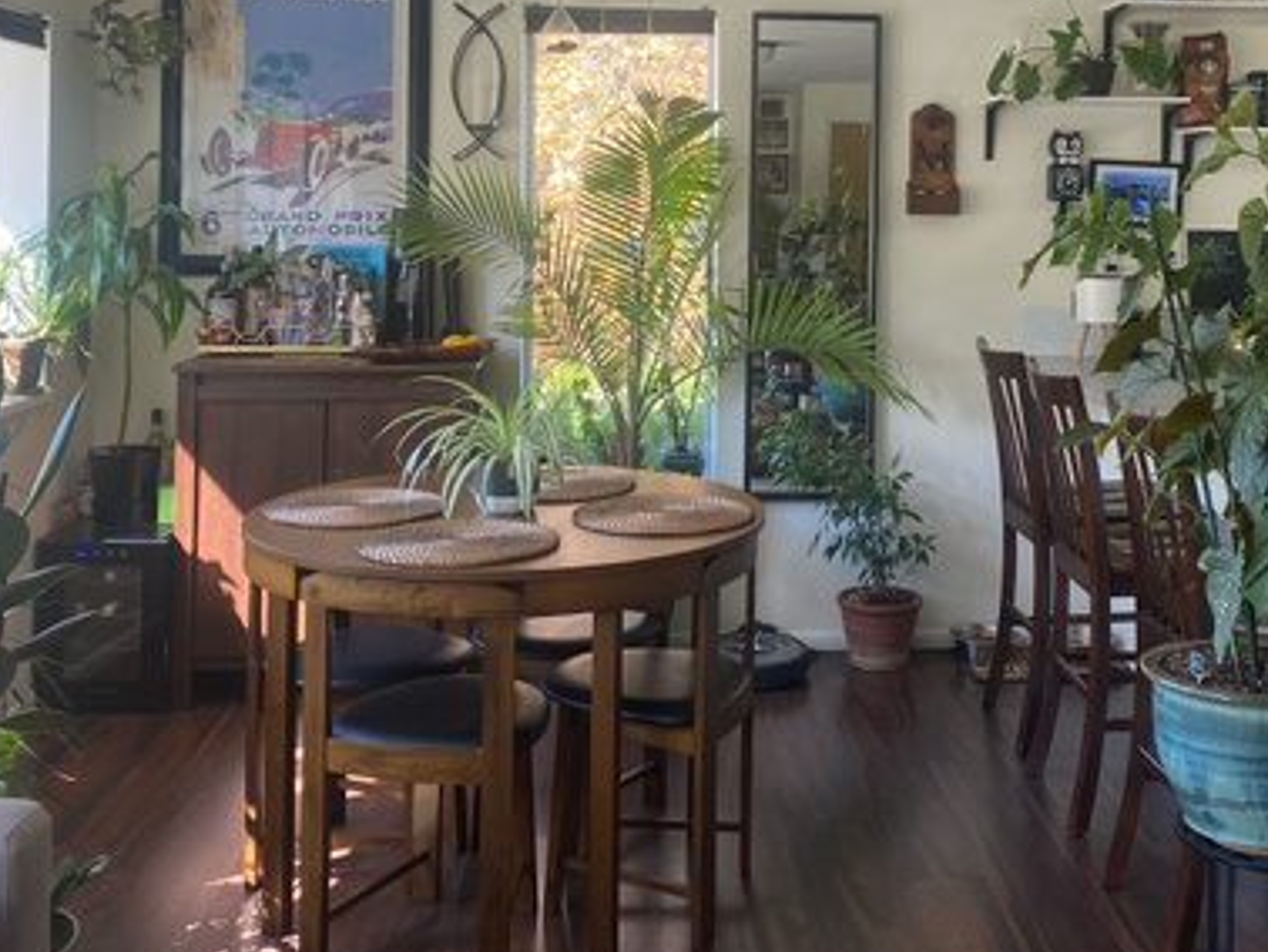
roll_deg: -2.1
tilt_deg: +0.5
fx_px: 1613
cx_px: 761
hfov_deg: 42.7
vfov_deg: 32.1
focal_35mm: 44
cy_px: 198
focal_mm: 4.25
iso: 64
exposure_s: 1/121
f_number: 1.8
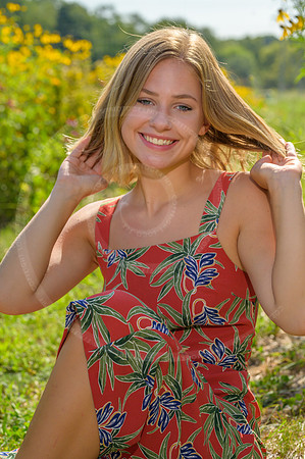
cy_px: 230
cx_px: 152
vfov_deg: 23.9
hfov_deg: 16.0
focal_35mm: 85
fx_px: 1083
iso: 200
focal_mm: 85
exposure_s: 1/1600
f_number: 5.6
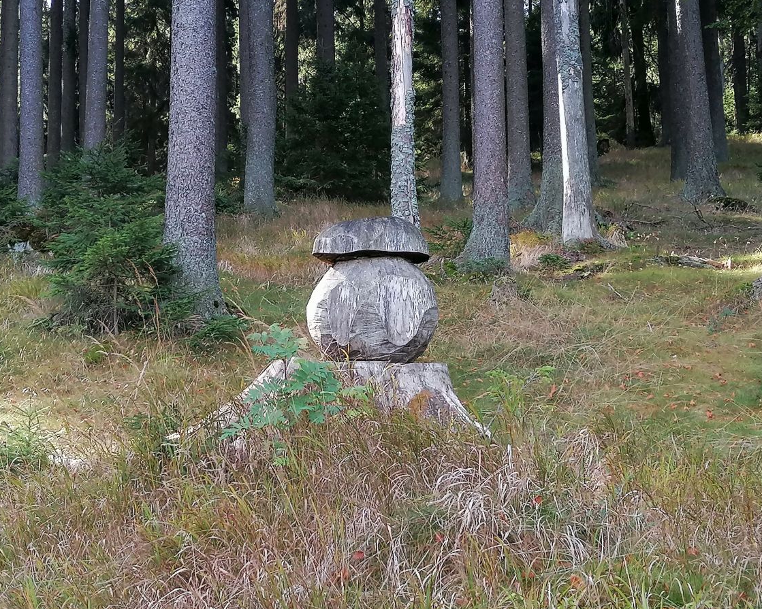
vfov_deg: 22.8
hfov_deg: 28.3
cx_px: 369
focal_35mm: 67
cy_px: 304
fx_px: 1511
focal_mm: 4.75
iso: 50
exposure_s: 1/100
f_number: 1.8
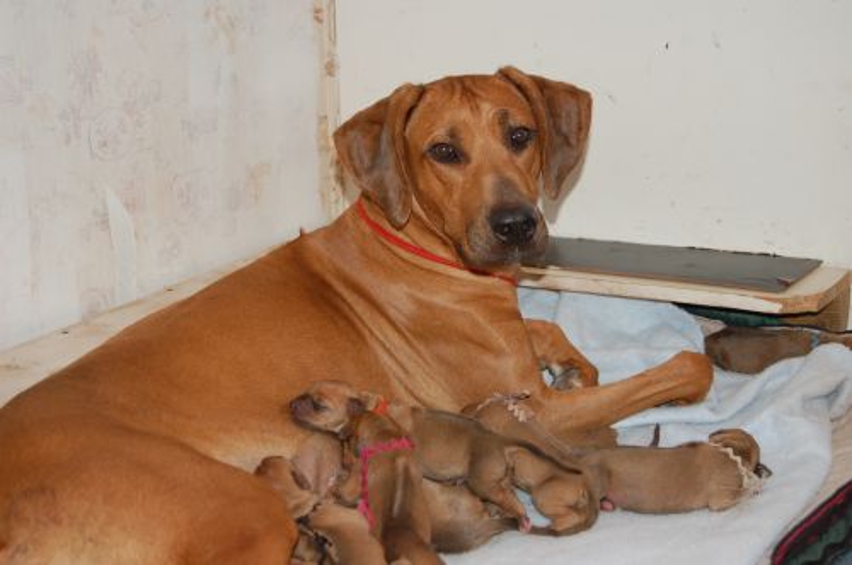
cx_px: 426
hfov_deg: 33.4
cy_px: 282
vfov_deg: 22.6
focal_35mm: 60
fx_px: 1418
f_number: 5
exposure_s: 1/60
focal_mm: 40
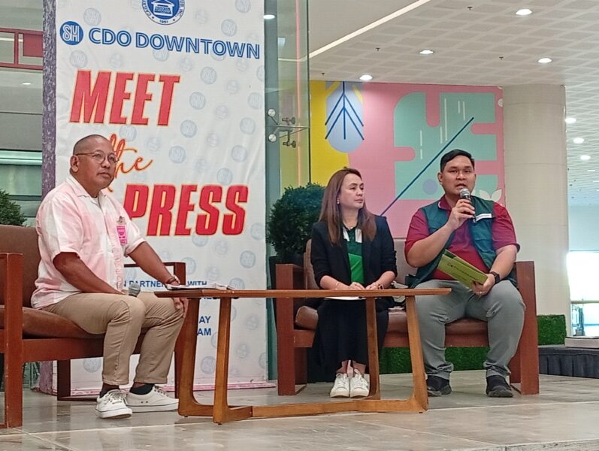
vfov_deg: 20.5
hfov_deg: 27.0
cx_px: 300
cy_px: 226
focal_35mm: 72
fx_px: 1248
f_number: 1.8
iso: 221
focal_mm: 3.98
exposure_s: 1/30
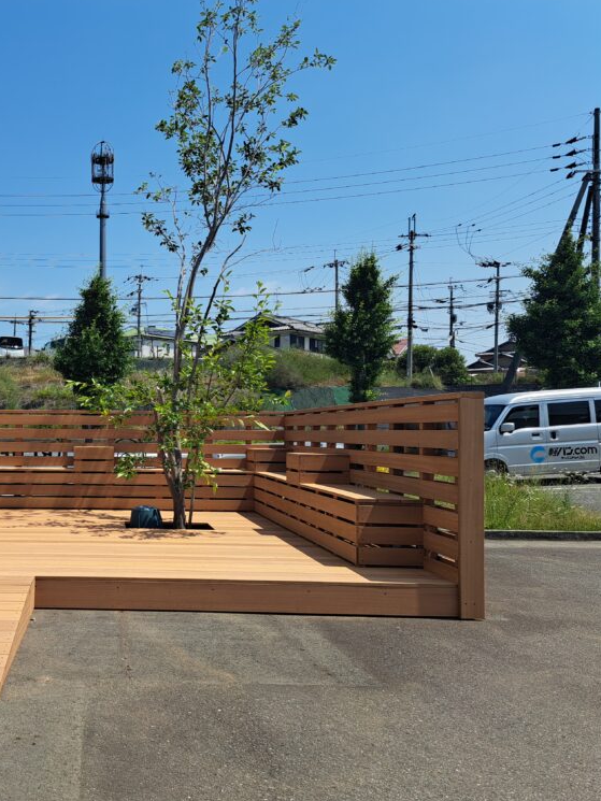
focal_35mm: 33
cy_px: 407
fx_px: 764
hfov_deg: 39.9
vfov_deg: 55.3
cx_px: 62
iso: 50
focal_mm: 5.23
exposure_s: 1/997
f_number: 1.8
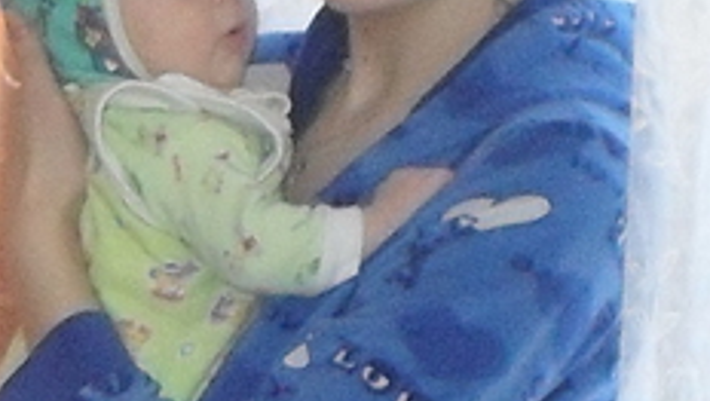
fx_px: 1394
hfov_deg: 28.6
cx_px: 324
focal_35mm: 74
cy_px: 254
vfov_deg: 16.3
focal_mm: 6.3
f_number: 3.2
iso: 200
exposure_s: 1/45
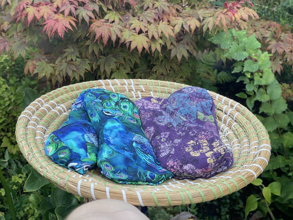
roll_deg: -0.8
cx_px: 146
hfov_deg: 36.8
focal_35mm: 52
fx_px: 440
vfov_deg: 28.0
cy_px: 110
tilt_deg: -29.0
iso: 25
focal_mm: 6
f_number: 2
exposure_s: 1/117
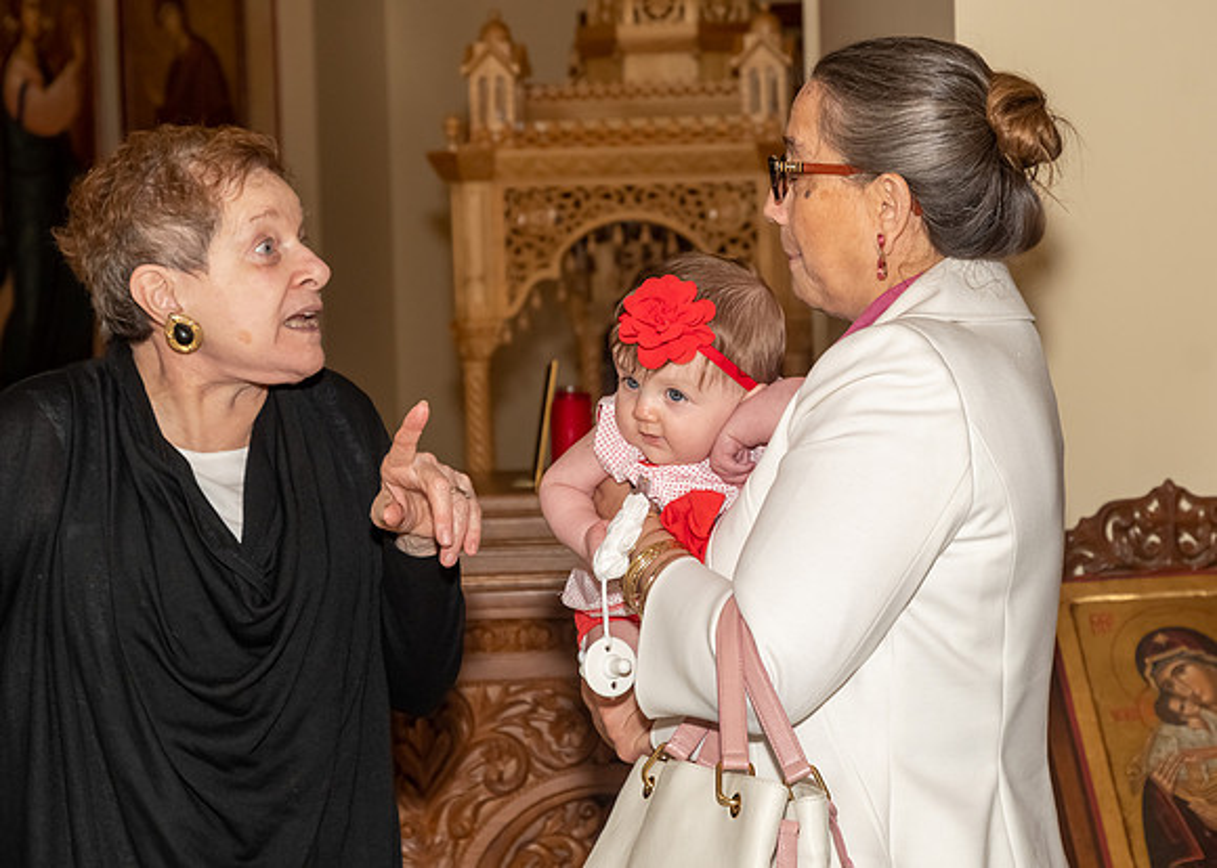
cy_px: 422
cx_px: 718
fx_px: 3650
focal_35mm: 106
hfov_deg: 18.9
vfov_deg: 13.6
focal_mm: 60
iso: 400
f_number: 5.6
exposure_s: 1/250
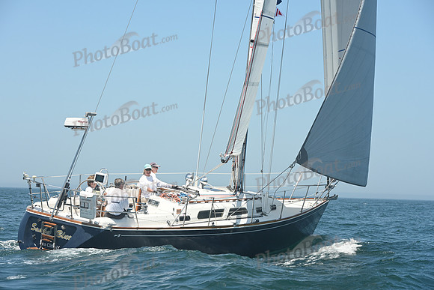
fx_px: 1399
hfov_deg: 17.6
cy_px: 145
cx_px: 217
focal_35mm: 116
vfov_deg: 11.8
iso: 320
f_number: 7.1
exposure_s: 1/1000
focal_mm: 116
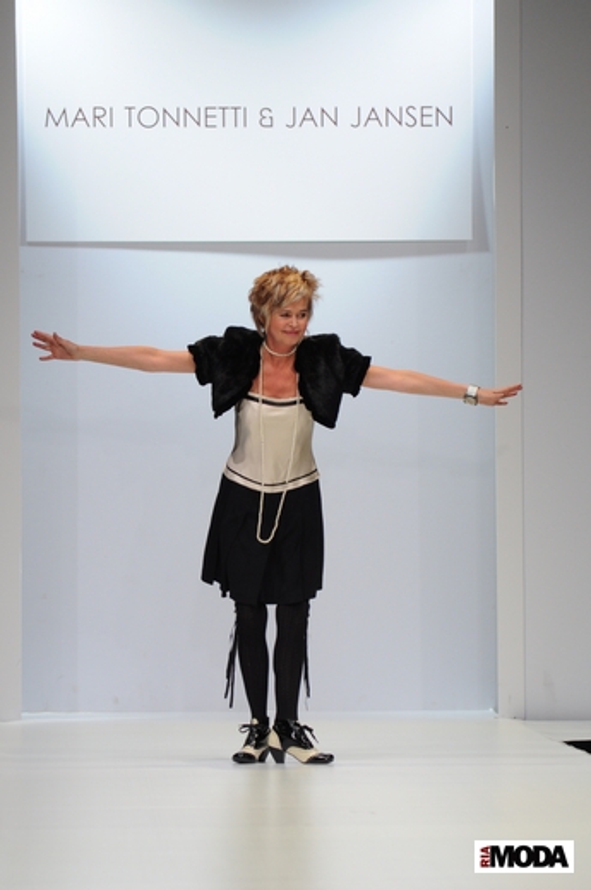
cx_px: 296
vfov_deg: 9.5
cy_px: 445
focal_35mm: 218
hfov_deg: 6.3
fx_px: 5373
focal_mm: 145
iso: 640
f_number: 4
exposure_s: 1/200
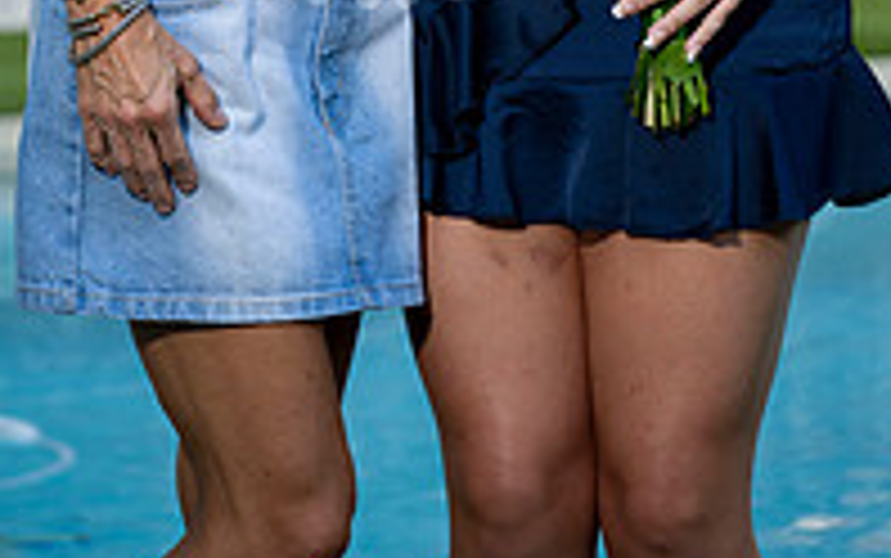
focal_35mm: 278
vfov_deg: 4.7
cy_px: -418
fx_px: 6754
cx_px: 369
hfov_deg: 7.5
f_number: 4.5
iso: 400
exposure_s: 1/200
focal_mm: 120
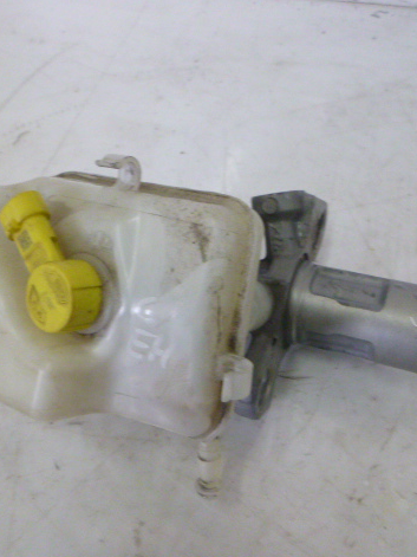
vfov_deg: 54.0
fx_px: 546
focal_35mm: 34
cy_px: 281
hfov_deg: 41.5
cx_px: 155
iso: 400
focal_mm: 4.5
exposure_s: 1/30
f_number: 3.9
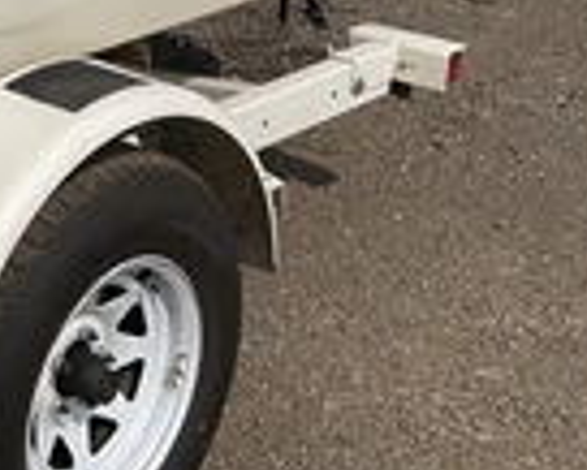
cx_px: -142
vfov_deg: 17.6
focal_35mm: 83
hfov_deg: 21.2
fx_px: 1443
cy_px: -99
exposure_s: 1/4065
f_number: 1.8
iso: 25
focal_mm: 3
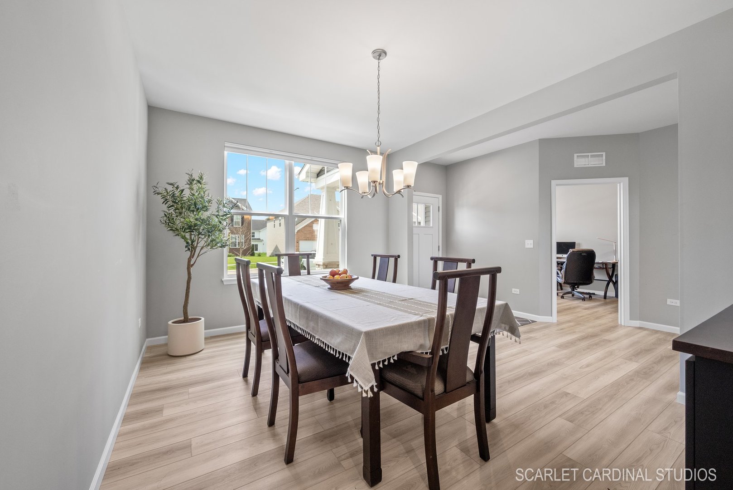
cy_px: 245
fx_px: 285
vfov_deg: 81.3
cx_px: 366
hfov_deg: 104.2
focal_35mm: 14
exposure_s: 1/20
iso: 640
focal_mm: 14
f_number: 11
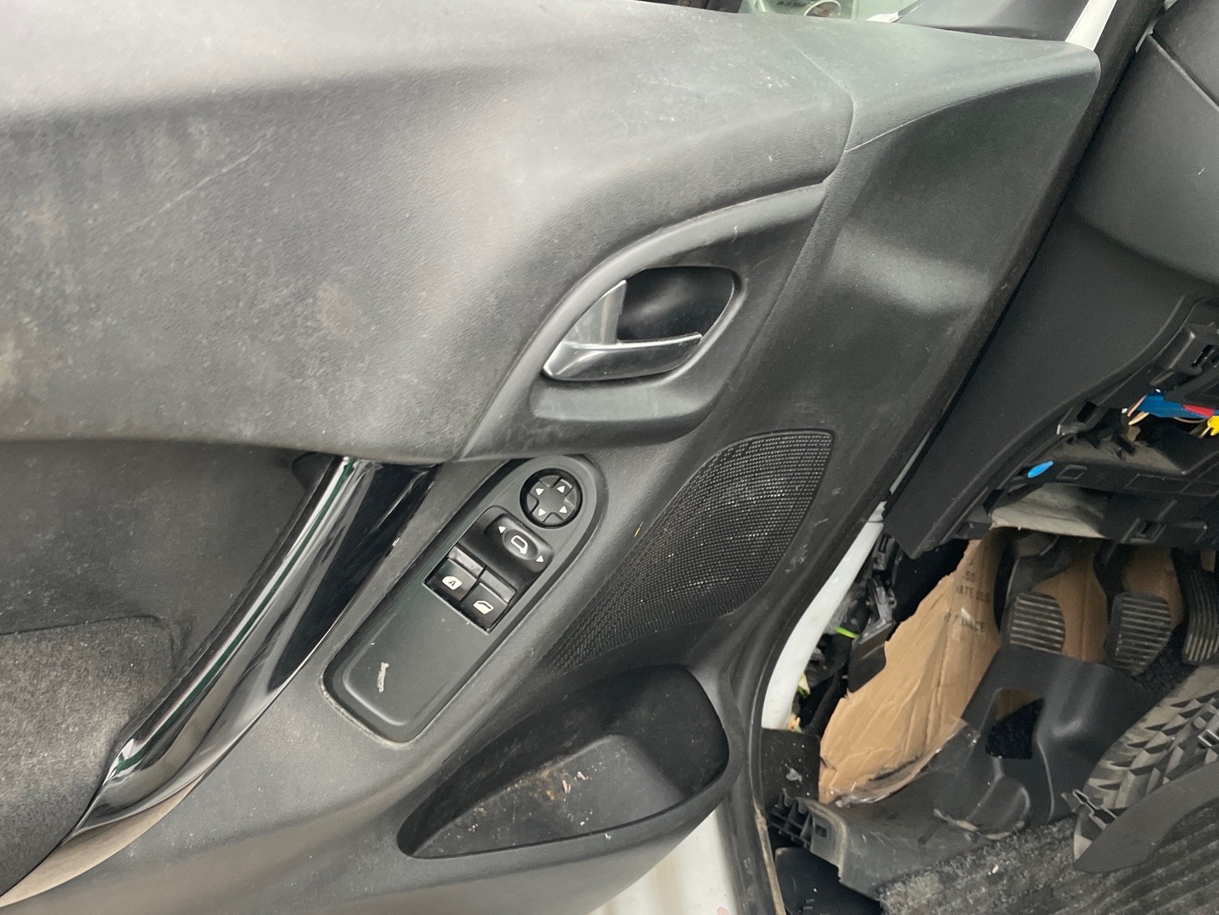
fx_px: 1233
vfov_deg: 40.3
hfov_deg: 51.8
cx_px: 427
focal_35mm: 35
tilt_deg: -57.3
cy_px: 594
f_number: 1.6
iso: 125
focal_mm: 4.2
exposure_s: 1/89
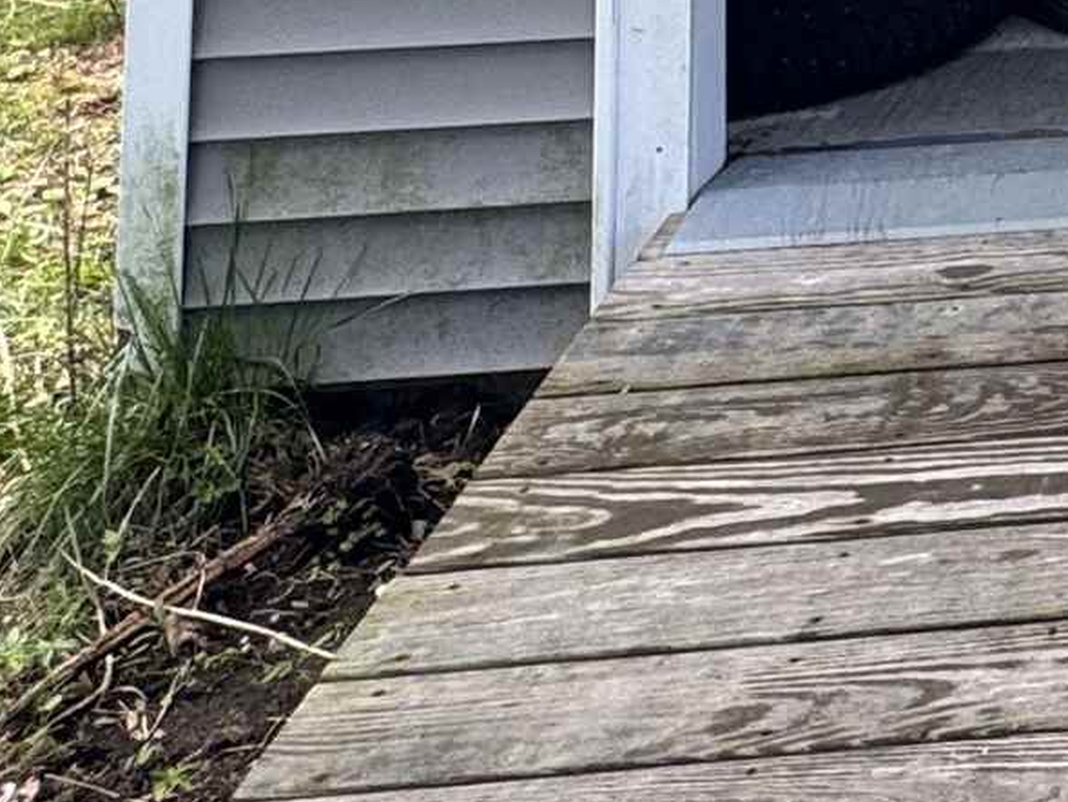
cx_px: 1817
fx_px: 2253
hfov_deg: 20.5
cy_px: -827
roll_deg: +1.6
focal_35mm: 73
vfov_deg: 15.7
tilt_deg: +2.2
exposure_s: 1/327
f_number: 2.2
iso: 40
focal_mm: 2.22
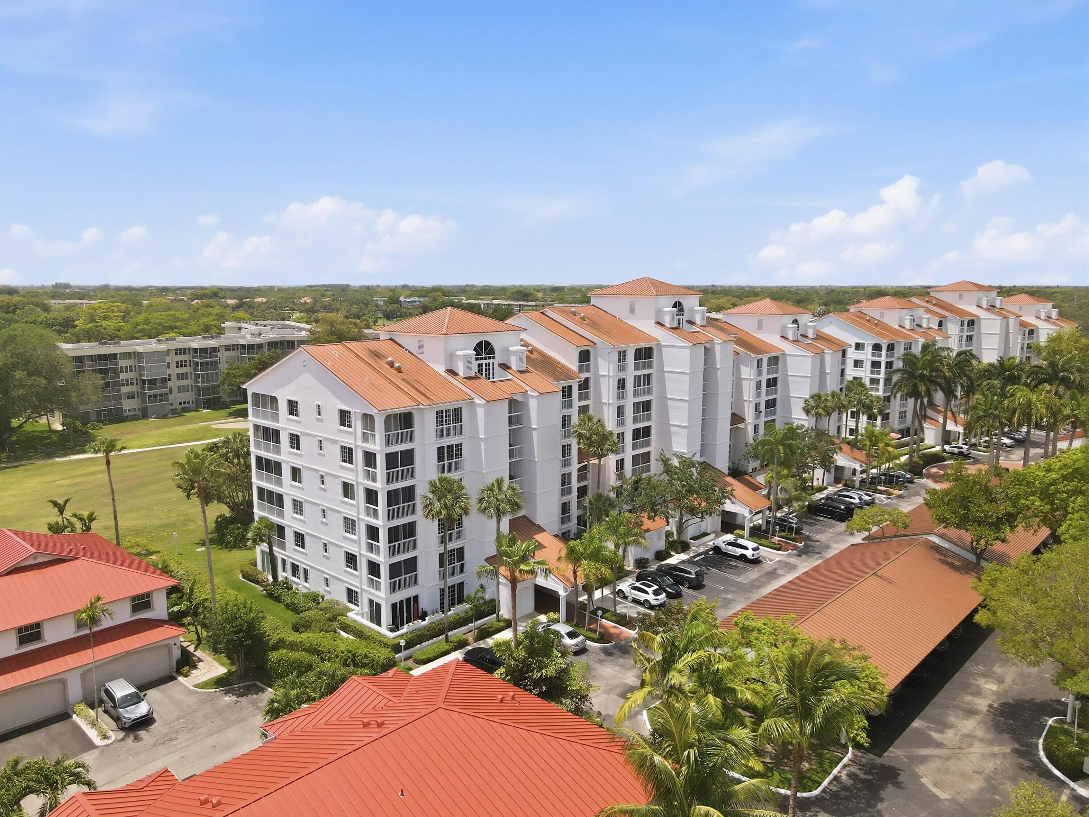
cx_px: 544
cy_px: 408
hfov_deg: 71.6
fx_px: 755
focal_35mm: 24
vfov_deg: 56.8
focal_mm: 4.5
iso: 110
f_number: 2.8
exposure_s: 1/20
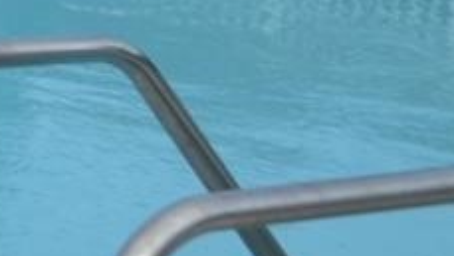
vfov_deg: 6.5
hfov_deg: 9.0
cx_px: -1045
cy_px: -444
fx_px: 2107
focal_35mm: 175
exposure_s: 1/250
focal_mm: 16
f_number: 8
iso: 100
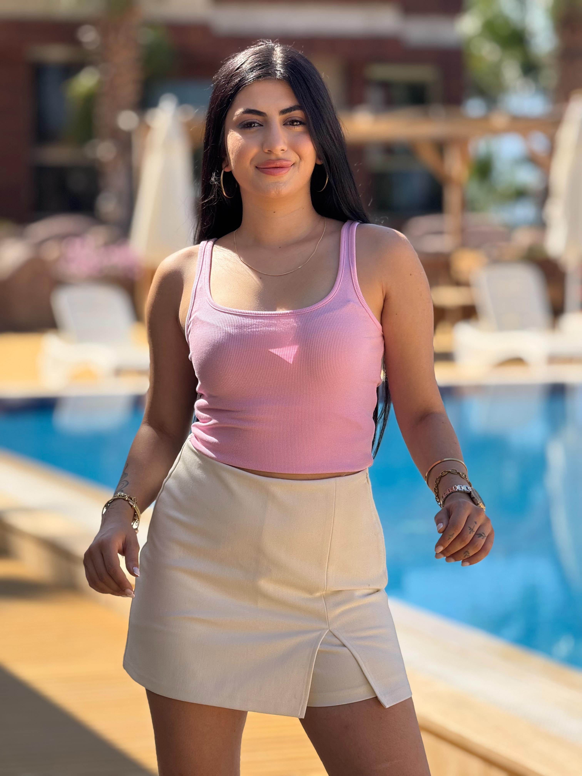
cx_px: 291
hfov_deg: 12.3
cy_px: 388
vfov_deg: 16.4
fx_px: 2690
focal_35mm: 120
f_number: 2.8
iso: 50
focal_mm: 15.66
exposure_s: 1/784
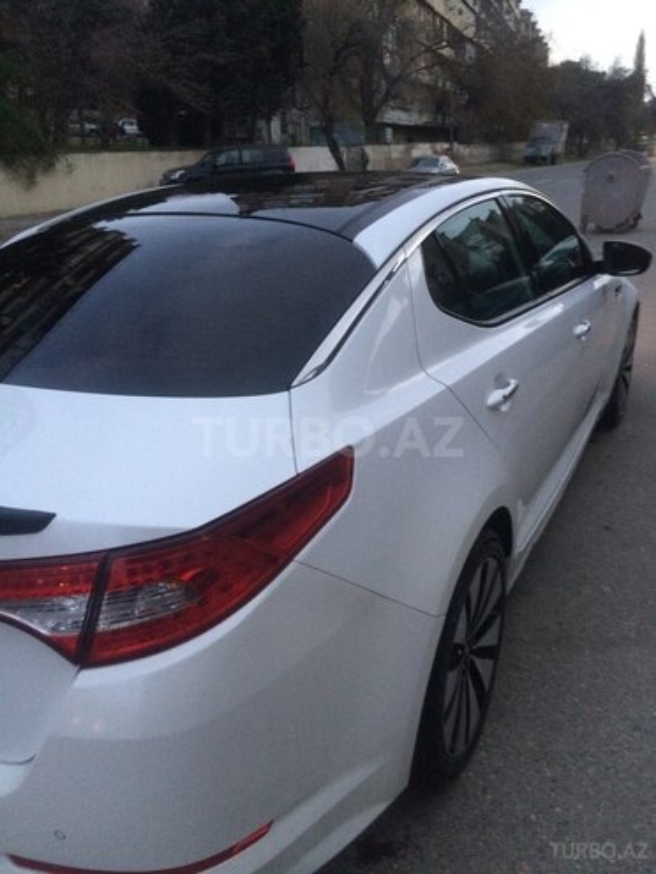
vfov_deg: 61.7
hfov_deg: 48.2
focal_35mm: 29
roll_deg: +5.3
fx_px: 733
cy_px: 437
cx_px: 328
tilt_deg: -21.9
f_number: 2.2
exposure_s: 1/33
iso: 250
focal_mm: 4.15
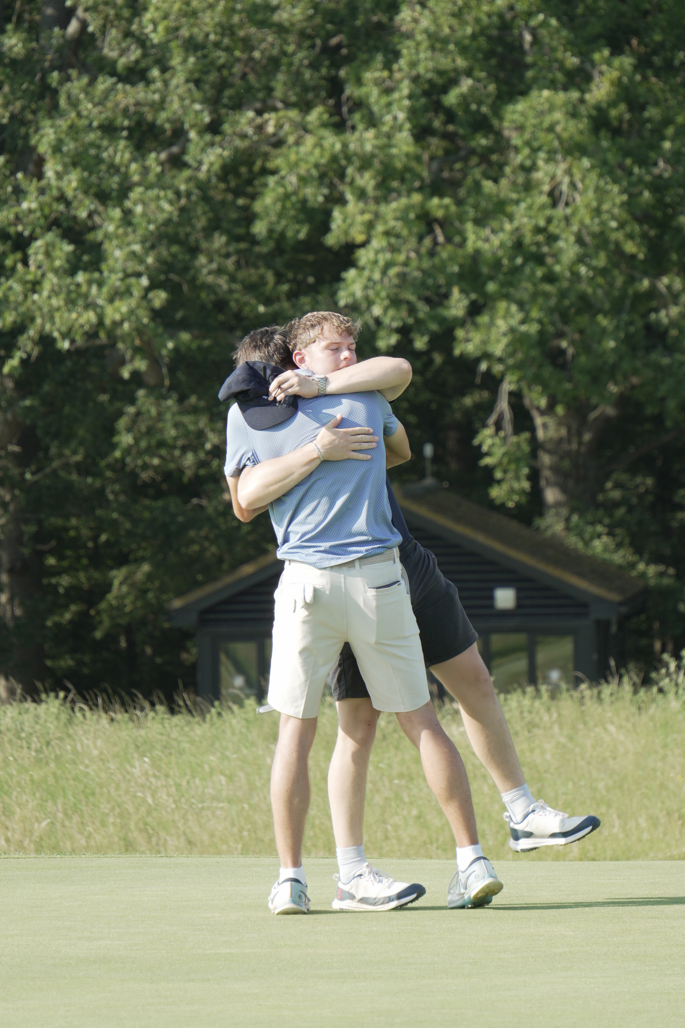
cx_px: 342
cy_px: 514
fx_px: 7149
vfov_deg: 8.2
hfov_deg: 5.5
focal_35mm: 250
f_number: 6.3
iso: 250
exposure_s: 1/320
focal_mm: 167
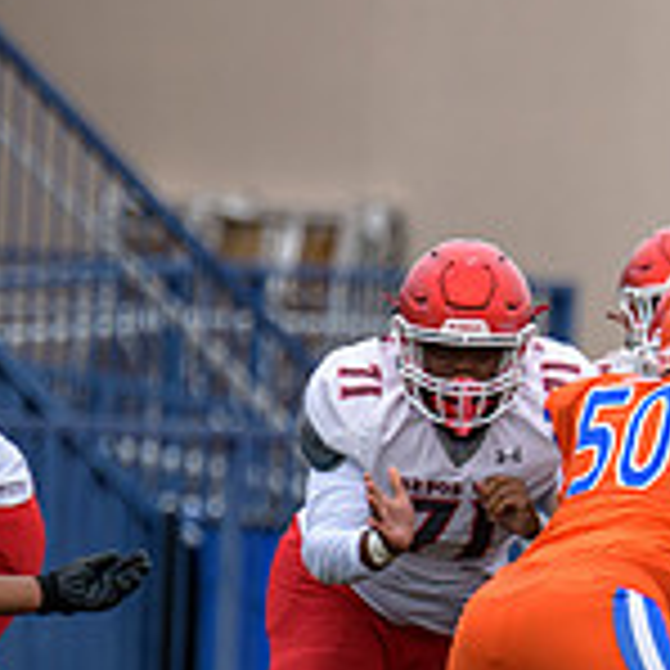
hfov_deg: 1.2
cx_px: 1392
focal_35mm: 1403
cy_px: 501
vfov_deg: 1.2
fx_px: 30723
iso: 140
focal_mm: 300
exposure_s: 1/1000
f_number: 2.8
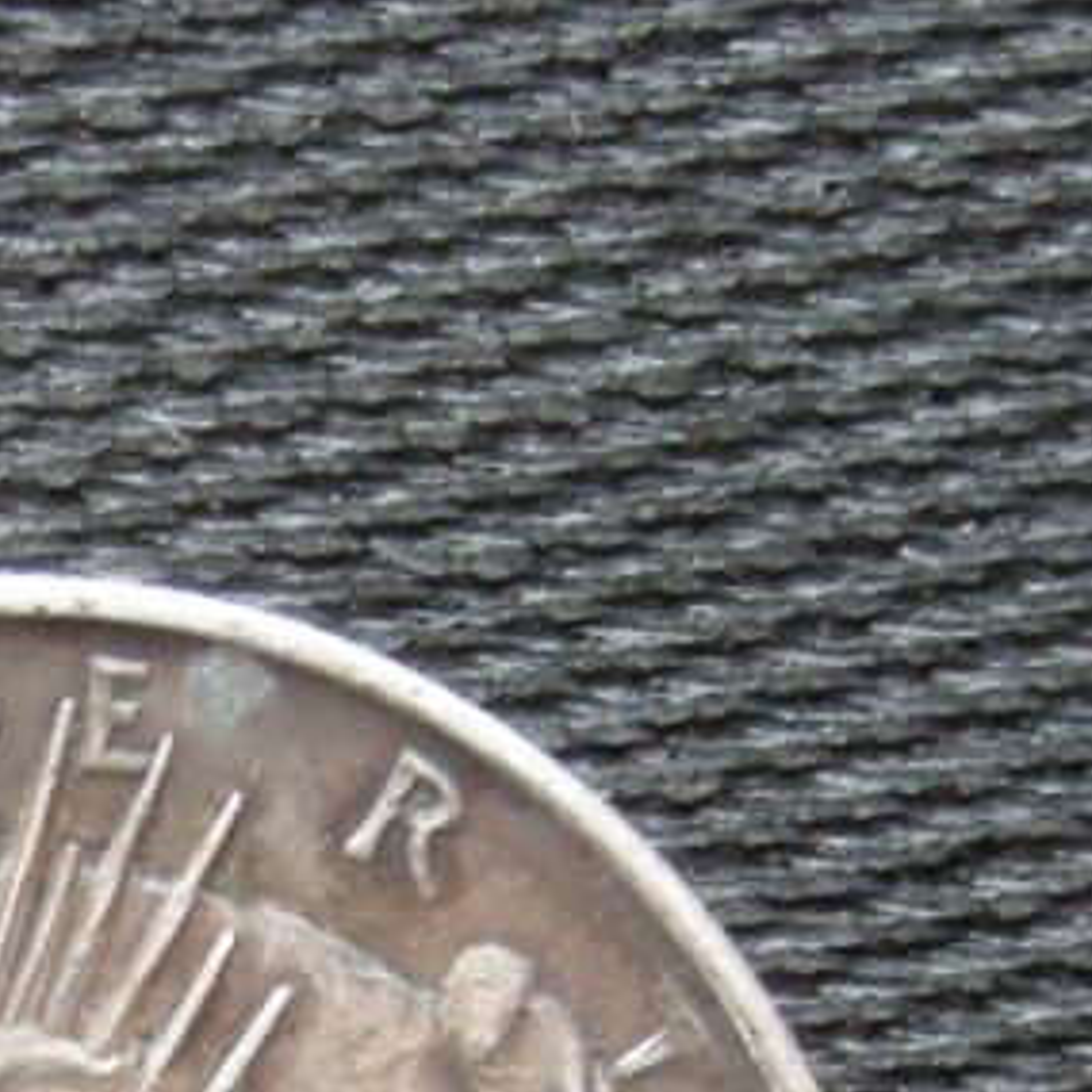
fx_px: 8423
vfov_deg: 7.3
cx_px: 4
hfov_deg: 7.4
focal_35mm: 236
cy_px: 1429
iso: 400
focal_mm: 12.3
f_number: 3.9
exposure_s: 1/36.1
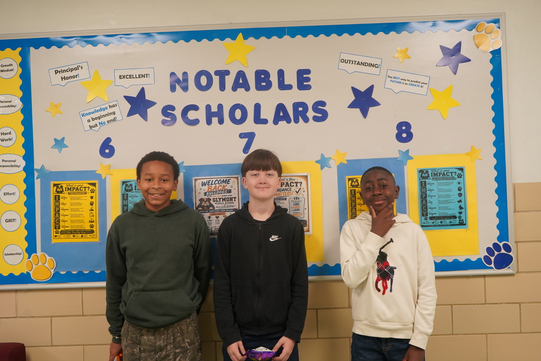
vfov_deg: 31.9
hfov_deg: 46.4
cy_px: 180
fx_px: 631
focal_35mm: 42
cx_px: 270
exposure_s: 1/160
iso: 2000
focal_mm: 42
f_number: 4.5
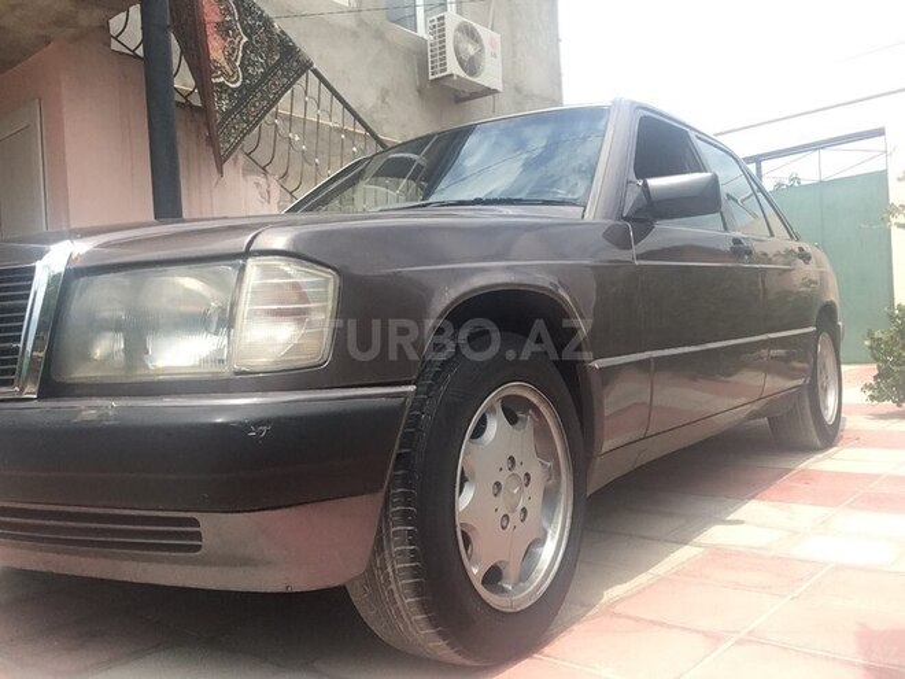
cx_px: 452
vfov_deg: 45.4
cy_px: 340
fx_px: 810
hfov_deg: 58.4
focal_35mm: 31
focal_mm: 2.15
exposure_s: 1/894
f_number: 2.4
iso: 50
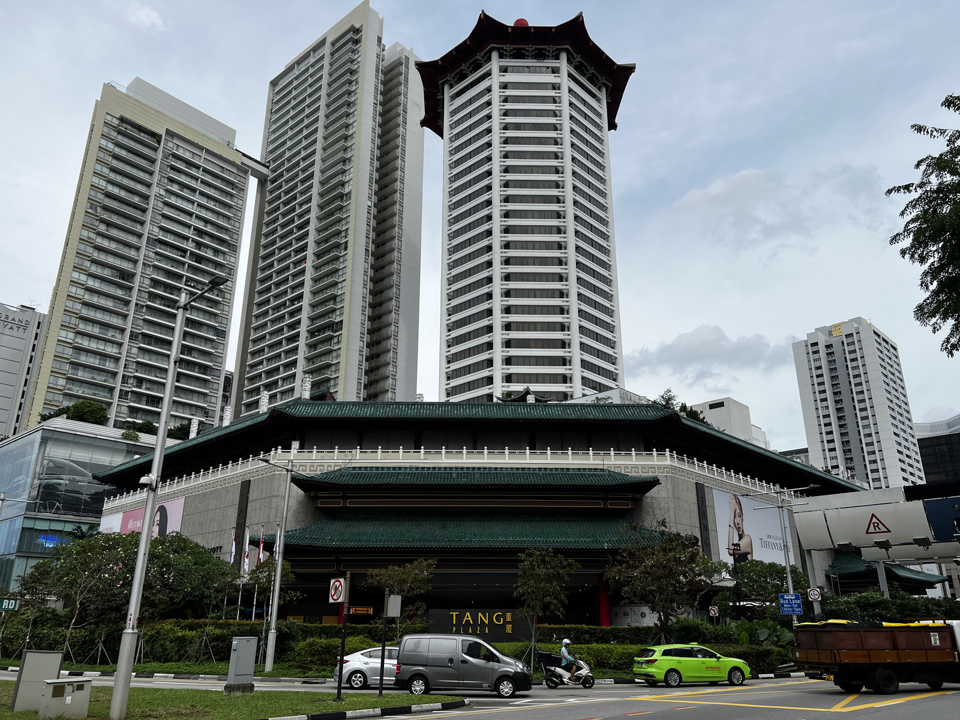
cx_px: 480
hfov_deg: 67.3
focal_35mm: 26
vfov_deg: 53.1
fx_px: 721
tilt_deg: +19.9
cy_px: 360
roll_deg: +0.0
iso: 50
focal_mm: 5.7
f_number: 1.5
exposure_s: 1/4831
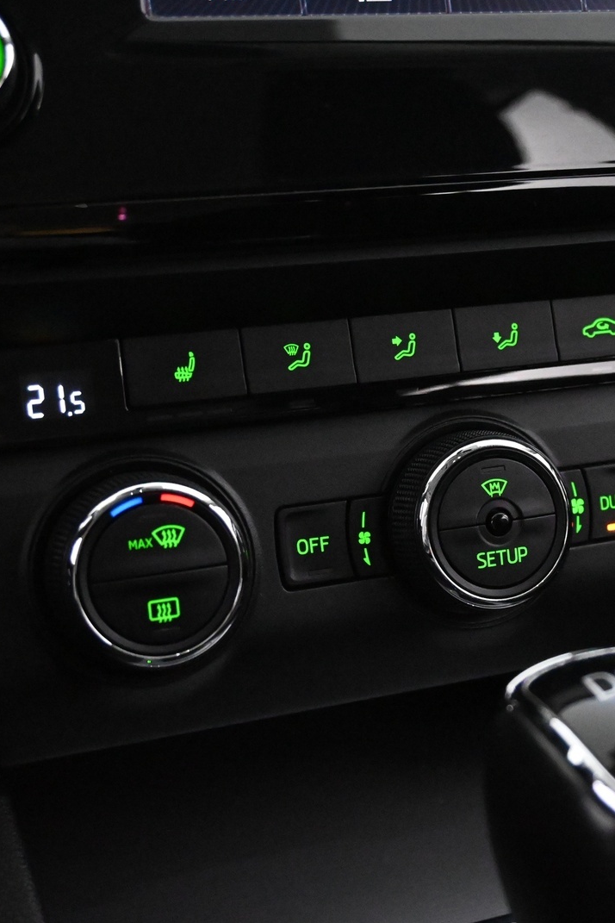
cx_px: 465
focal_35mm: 62
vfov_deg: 32.2
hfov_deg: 21.6
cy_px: 459
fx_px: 1598
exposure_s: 1/40
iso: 10000
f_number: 4.5
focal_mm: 27.5
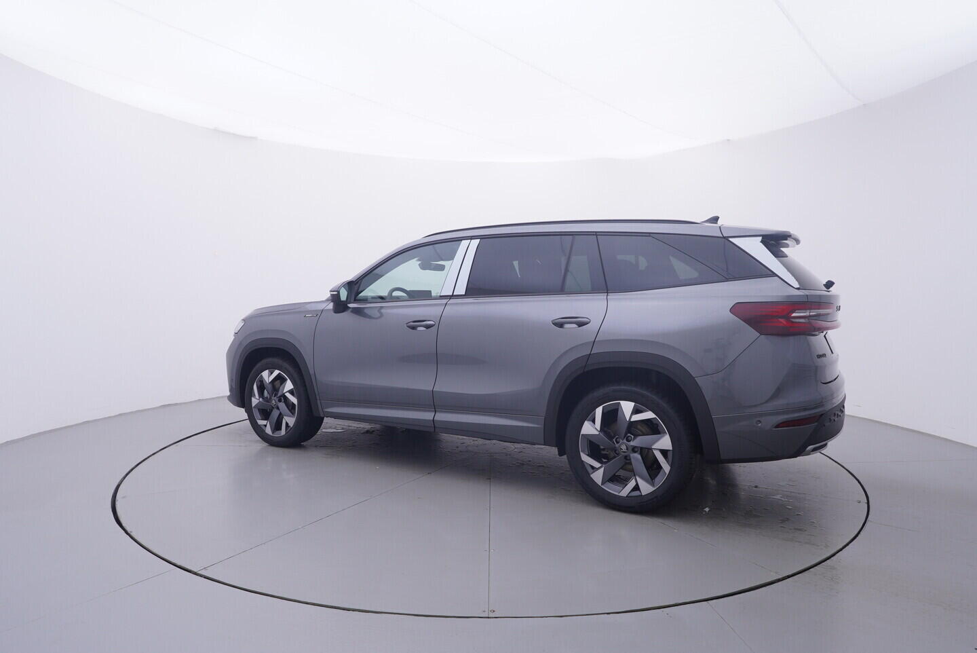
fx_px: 611
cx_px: 488
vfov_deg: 56.2
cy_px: 326
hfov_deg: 77.3
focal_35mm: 22
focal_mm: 15
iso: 200
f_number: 5
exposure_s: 1/80
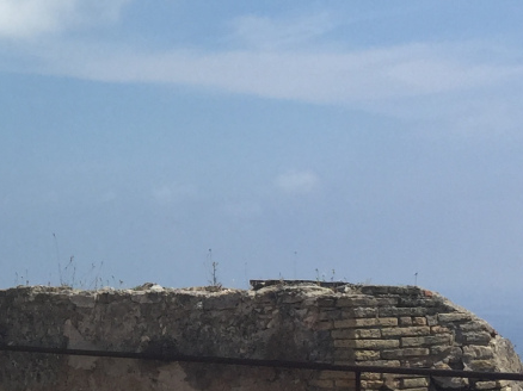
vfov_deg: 14.0
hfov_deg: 17.7
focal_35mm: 106
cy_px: 191
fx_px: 1601
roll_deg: +0.2
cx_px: -103
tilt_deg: +3.9
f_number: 2.2
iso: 32
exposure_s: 1/3597
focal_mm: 4.15
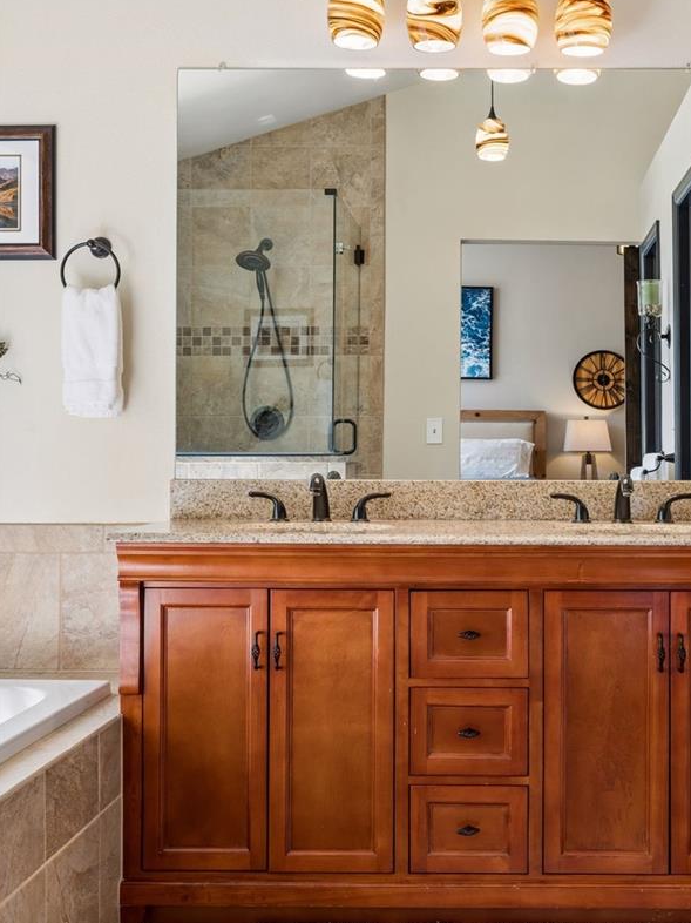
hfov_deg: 30.6
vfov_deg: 40.4
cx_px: 465
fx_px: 1252
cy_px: 415
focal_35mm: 47
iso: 400
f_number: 9
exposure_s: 1/15
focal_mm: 32
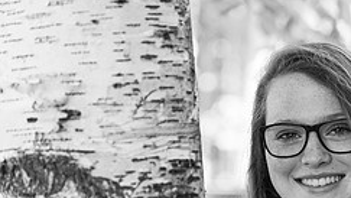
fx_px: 1862
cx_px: 326
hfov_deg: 10.7
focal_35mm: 200
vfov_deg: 6.0
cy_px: 239
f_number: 2.8
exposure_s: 1/200
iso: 400
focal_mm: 80
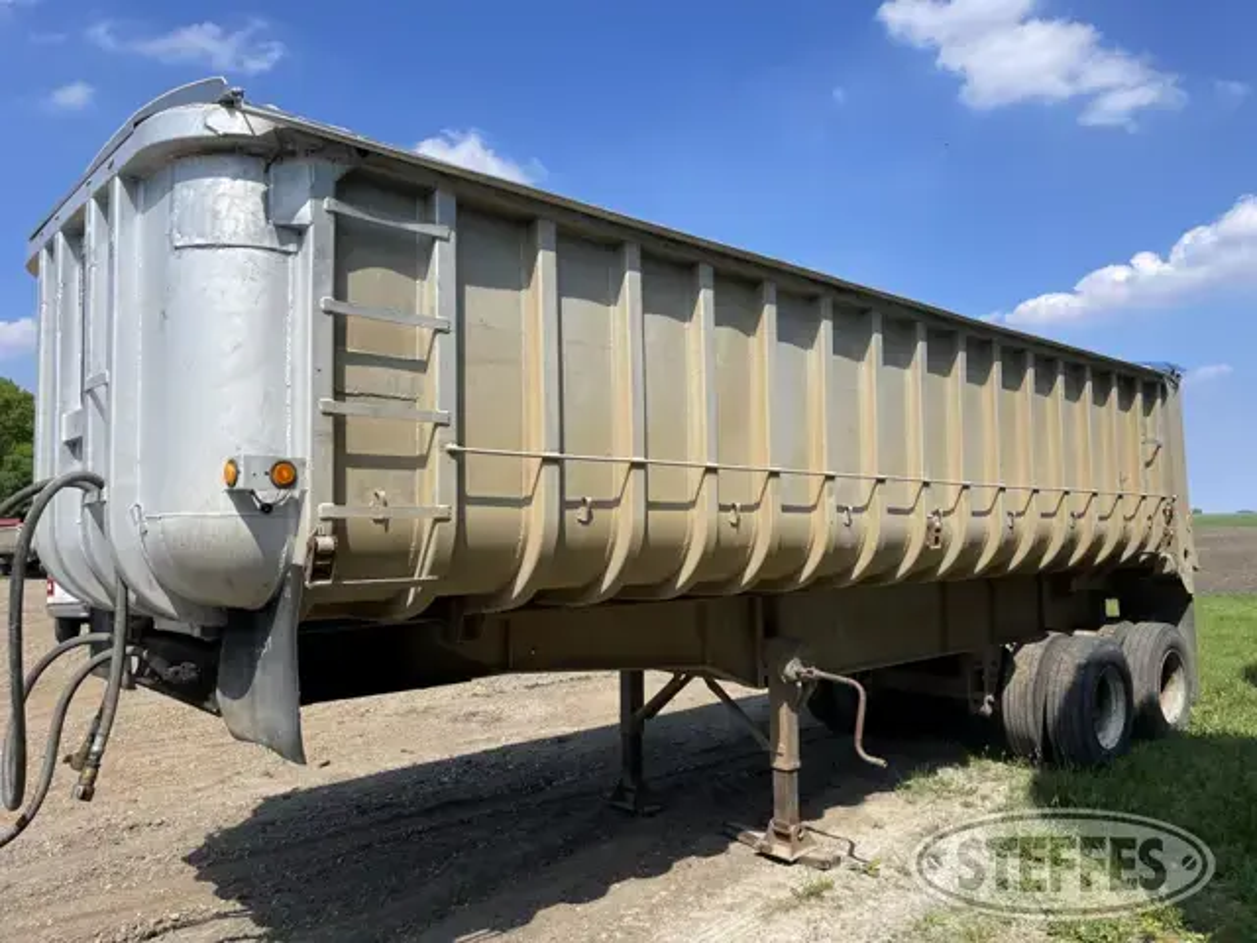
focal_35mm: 26
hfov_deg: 67.3
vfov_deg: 53.1
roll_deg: +1.2
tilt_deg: +3.6
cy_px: 472
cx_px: 628
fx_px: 944
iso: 32
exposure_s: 1/3344
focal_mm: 5.1
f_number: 1.6
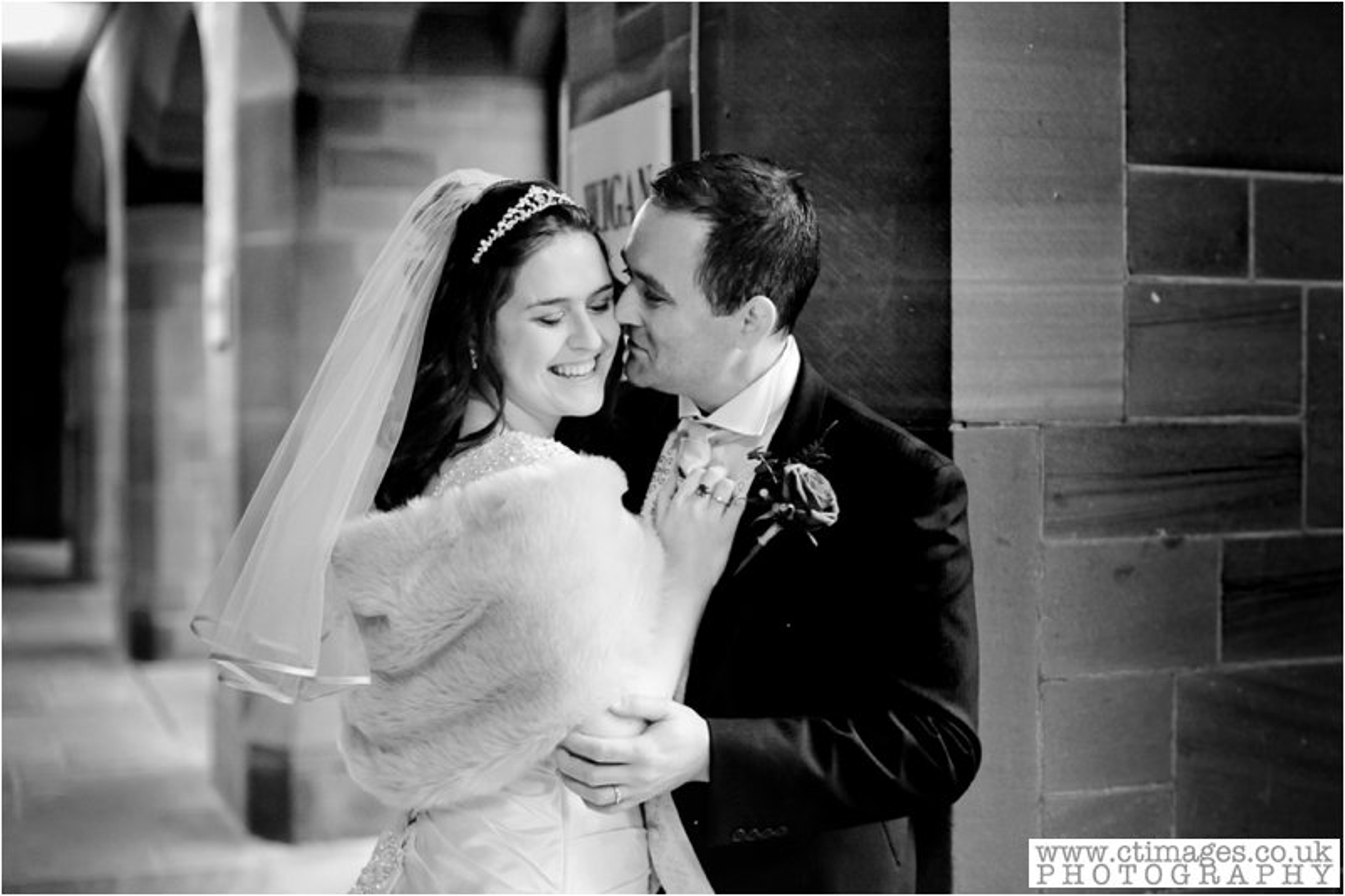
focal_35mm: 50
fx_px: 1868
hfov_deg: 39.6
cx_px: 672
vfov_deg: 27.0
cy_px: 448
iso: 5000
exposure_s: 1/200
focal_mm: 50
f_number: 2.2
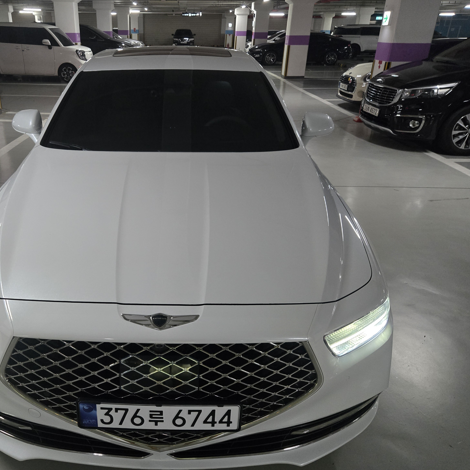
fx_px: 430
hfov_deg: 56.4
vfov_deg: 57.3
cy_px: 230
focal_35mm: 28
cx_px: 168
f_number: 1.8
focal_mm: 5.4
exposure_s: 1/120
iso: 1000
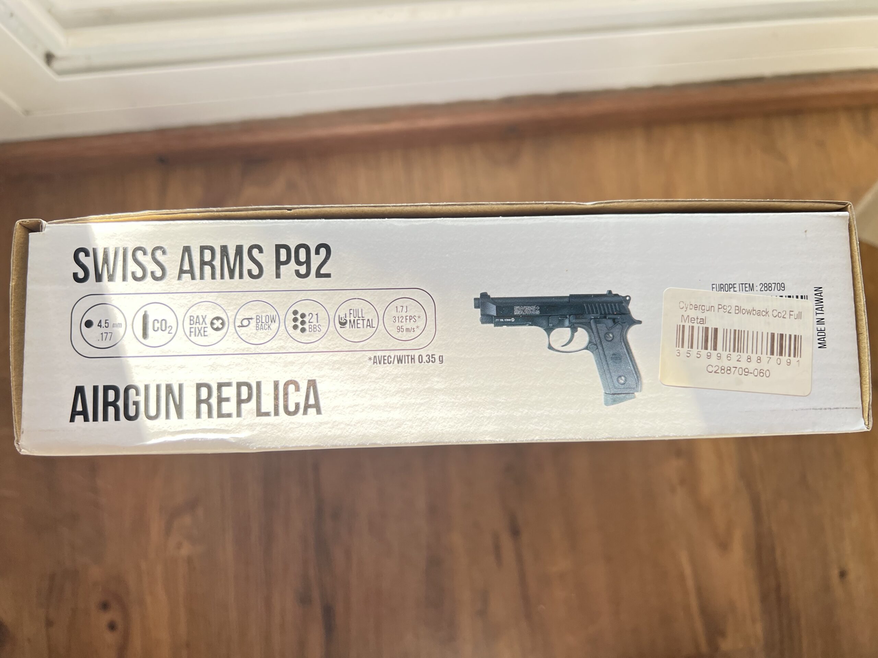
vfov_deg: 53.1
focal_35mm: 26
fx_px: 659
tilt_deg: -83.3
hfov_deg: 67.3
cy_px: 329
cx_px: 439
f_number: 1.5
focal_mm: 5.7
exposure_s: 1/120
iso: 125
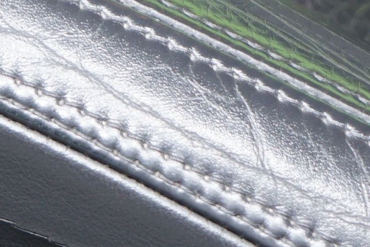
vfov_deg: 3.3
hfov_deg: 5.0
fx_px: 4202
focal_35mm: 409
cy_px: 453
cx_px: -141
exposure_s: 1/20
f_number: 4.5
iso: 800
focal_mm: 70
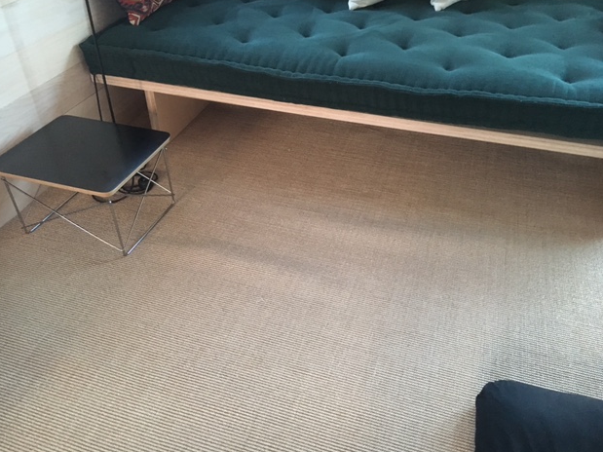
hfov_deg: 60.0
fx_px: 522
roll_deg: -0.6
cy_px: 225
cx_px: 303
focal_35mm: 30
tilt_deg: -39.5
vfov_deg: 46.8
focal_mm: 4.15
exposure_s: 1/15
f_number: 2.2
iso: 400
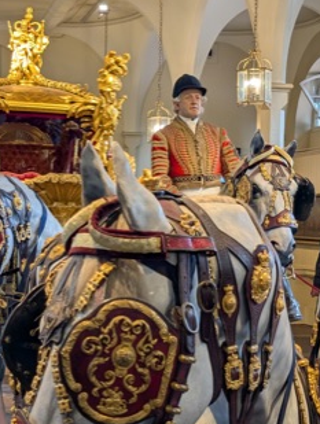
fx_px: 934
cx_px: 102
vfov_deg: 25.6
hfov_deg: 19.4
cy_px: 259
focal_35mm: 76
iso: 208
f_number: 1.68
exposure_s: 1/100
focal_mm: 6.9
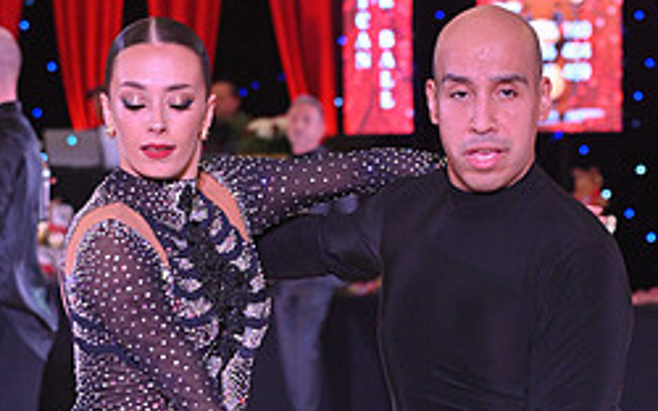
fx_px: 3477
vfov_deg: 6.7
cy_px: 516
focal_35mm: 194
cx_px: 346
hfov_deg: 10.8
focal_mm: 82
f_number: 5
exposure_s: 1/320
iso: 3200
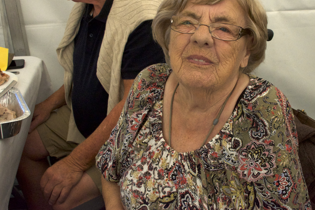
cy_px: 71
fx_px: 525
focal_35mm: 60
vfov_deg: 22.5
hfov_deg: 33.2
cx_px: 201
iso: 2500
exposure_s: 1/500
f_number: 11
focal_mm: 28
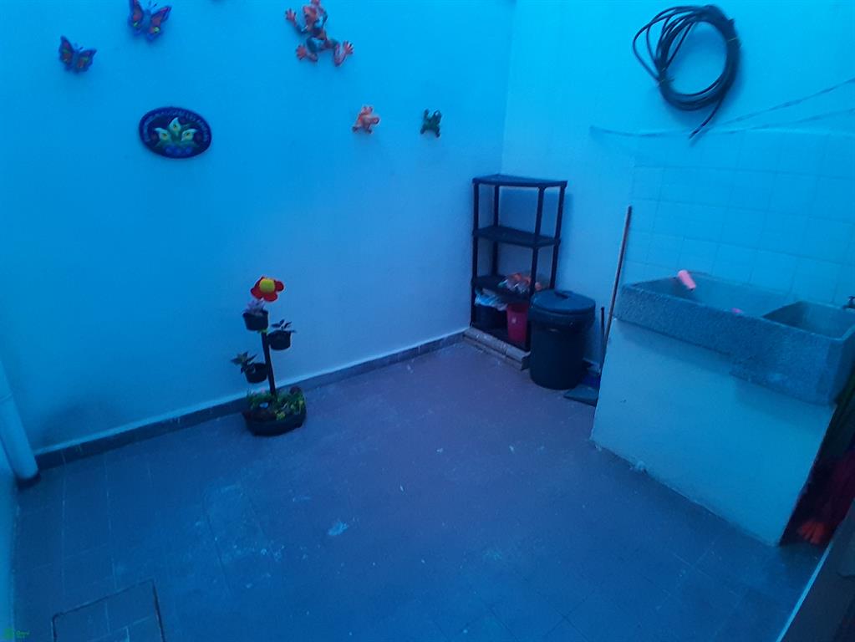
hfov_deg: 91.0
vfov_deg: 74.8
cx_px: 428
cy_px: 321
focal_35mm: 17
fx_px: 420
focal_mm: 1.46
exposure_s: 1/40
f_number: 2.2
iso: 125
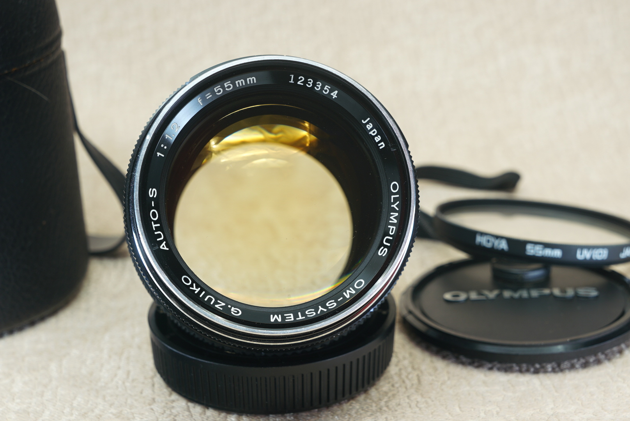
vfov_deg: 19.0
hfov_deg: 28.1
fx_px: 1261
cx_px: 315
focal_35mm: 72
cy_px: 210
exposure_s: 1
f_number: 9
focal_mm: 48
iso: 100
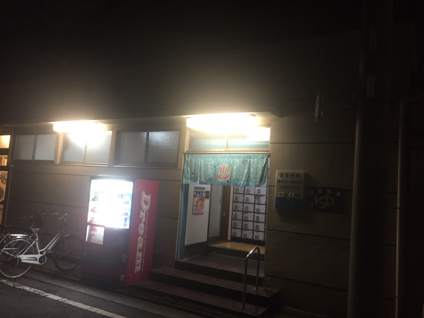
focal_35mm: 29
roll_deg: -3.6
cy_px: 159
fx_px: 355
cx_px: 212
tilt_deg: +4.9
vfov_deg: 48.2
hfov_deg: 61.7
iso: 200
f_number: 2.2
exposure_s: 1/30
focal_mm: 4.15
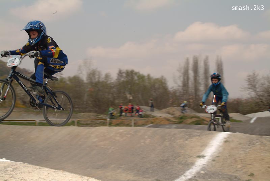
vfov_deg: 25.8
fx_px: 394
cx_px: 135
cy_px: 90
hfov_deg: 37.8
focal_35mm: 52
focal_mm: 35
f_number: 11
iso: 100
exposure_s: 1/125
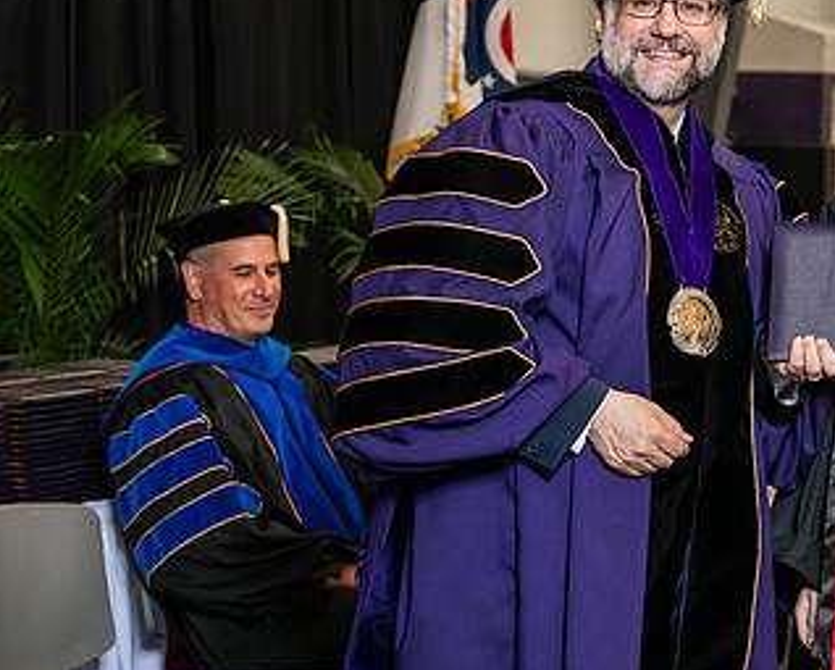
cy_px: 280
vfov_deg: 14.5
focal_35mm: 106
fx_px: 2622
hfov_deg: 17.8
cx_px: 759
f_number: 5
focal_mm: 62
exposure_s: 1/200
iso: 2500
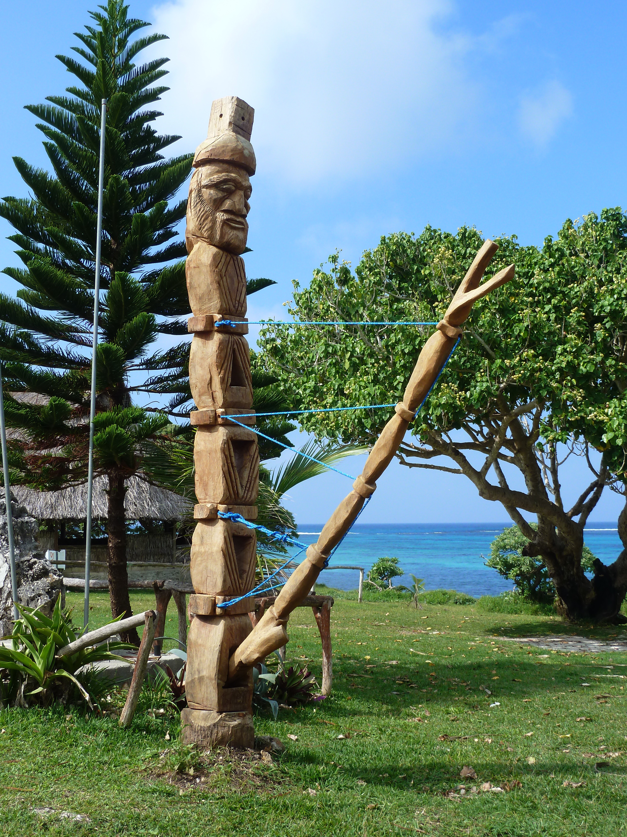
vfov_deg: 42.9
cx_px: 314
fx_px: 1063
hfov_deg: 32.9
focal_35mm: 44
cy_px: 418
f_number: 4
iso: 80
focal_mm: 7.3
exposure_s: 1/400
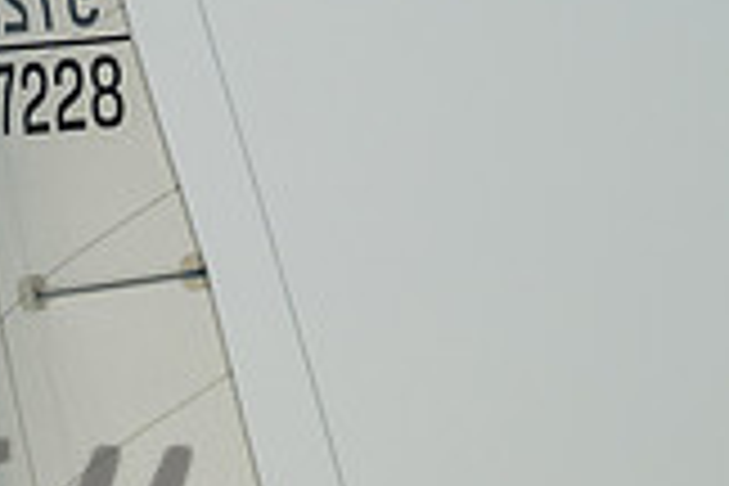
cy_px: 913
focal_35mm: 694
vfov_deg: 2.0
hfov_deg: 3.0
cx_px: -405
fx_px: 14052
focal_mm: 145
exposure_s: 1/1000
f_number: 6.3
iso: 320
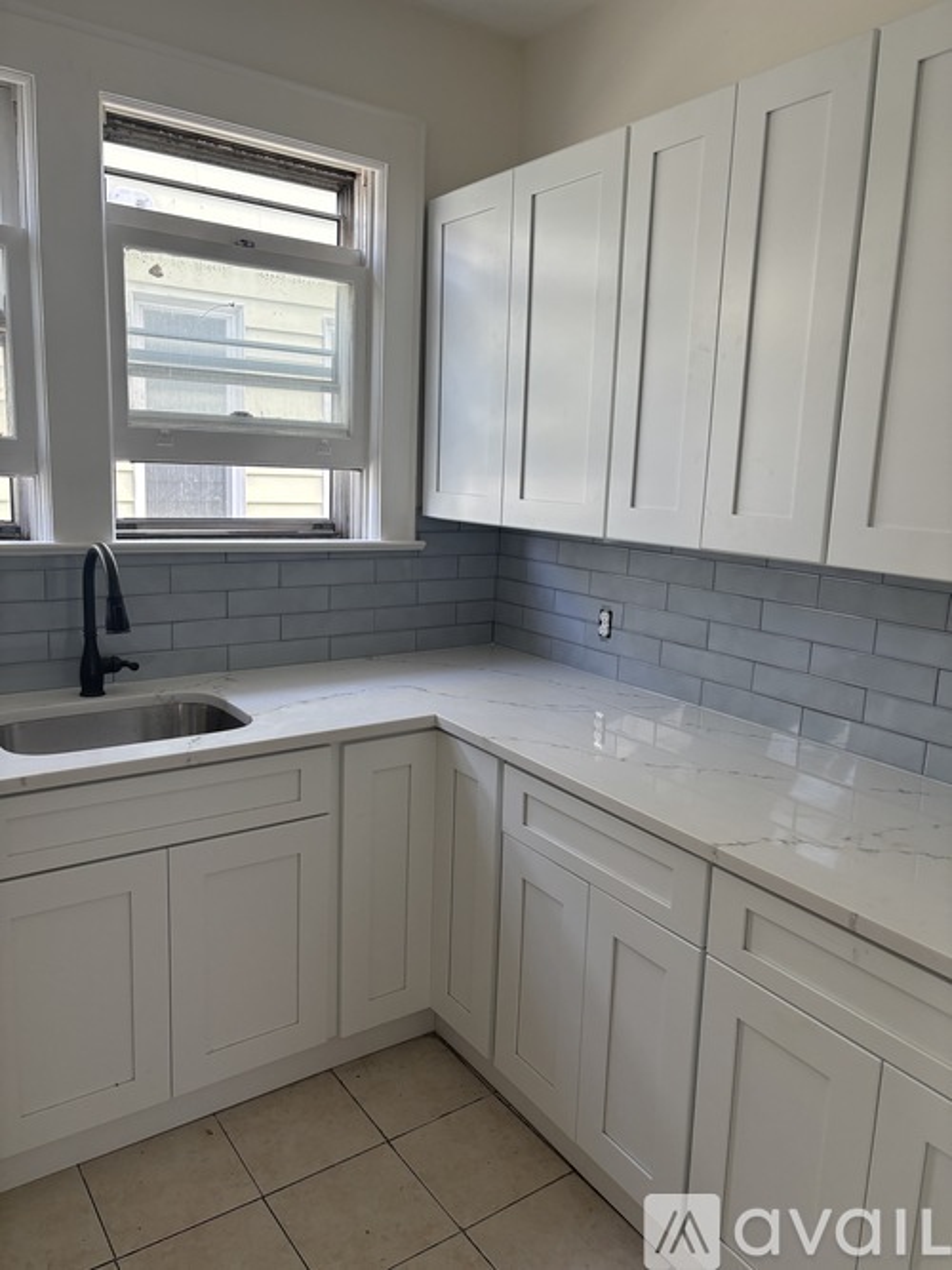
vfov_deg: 67.3
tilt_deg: -10.9
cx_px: 476
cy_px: 635
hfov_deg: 53.0
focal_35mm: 26
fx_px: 954
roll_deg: -2.5
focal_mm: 5.96
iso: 100
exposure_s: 1/121
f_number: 1.6
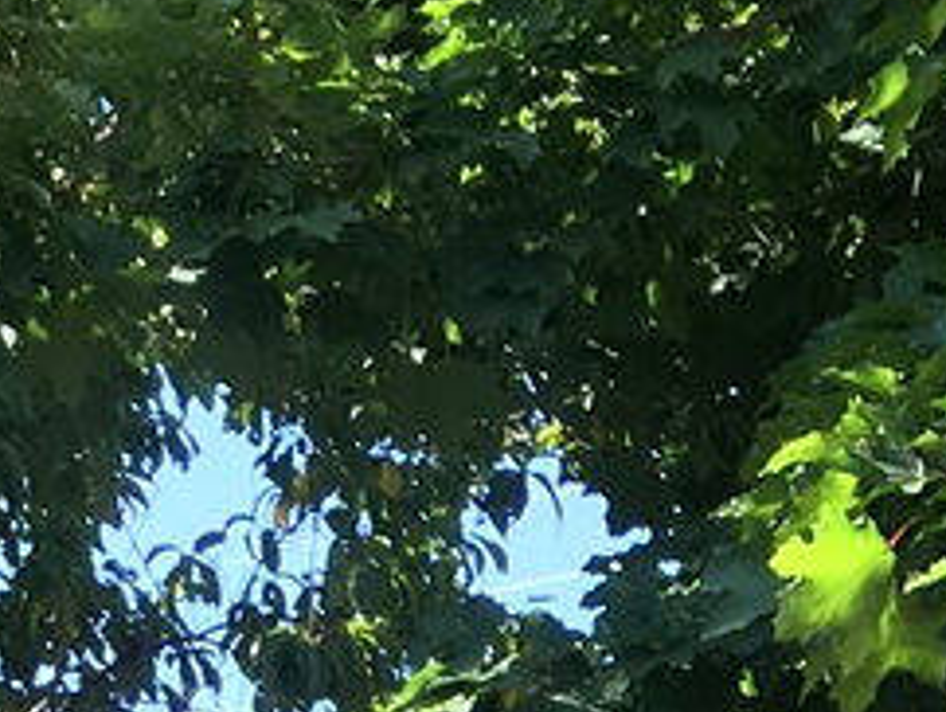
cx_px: 1286
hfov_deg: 10.5
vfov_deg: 7.1
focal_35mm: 184
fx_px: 5033
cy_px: 2253
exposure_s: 1/194
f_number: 2.2
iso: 25
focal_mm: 4.15
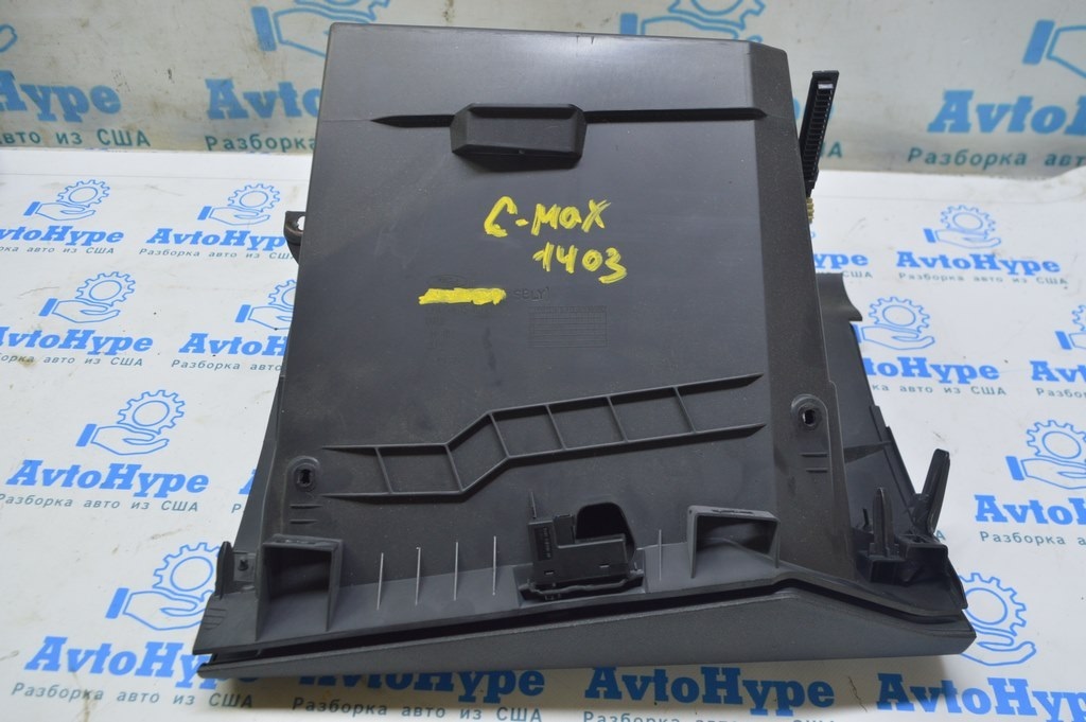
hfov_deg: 57.3
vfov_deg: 39.9
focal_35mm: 33
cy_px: 361
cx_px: 543
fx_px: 995
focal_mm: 22
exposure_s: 1/20
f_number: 5.6
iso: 400
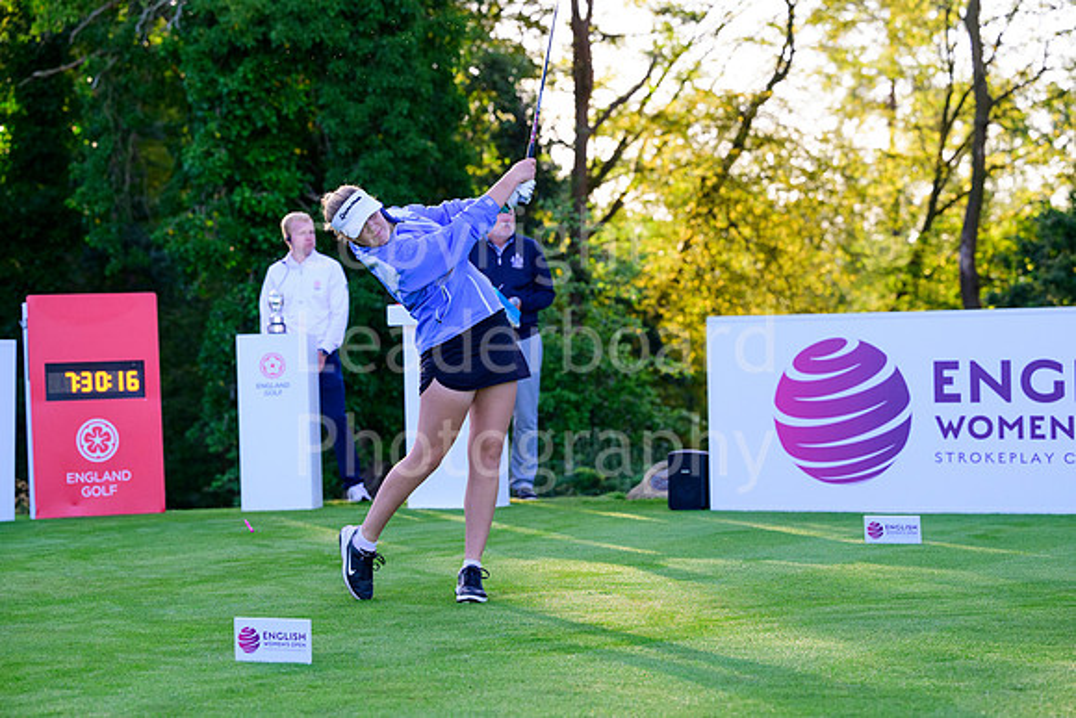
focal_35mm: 92
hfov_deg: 22.1
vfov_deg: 14.9
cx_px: 538
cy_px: 359
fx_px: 2750
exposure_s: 1/1600
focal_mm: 92
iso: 1600
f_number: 4
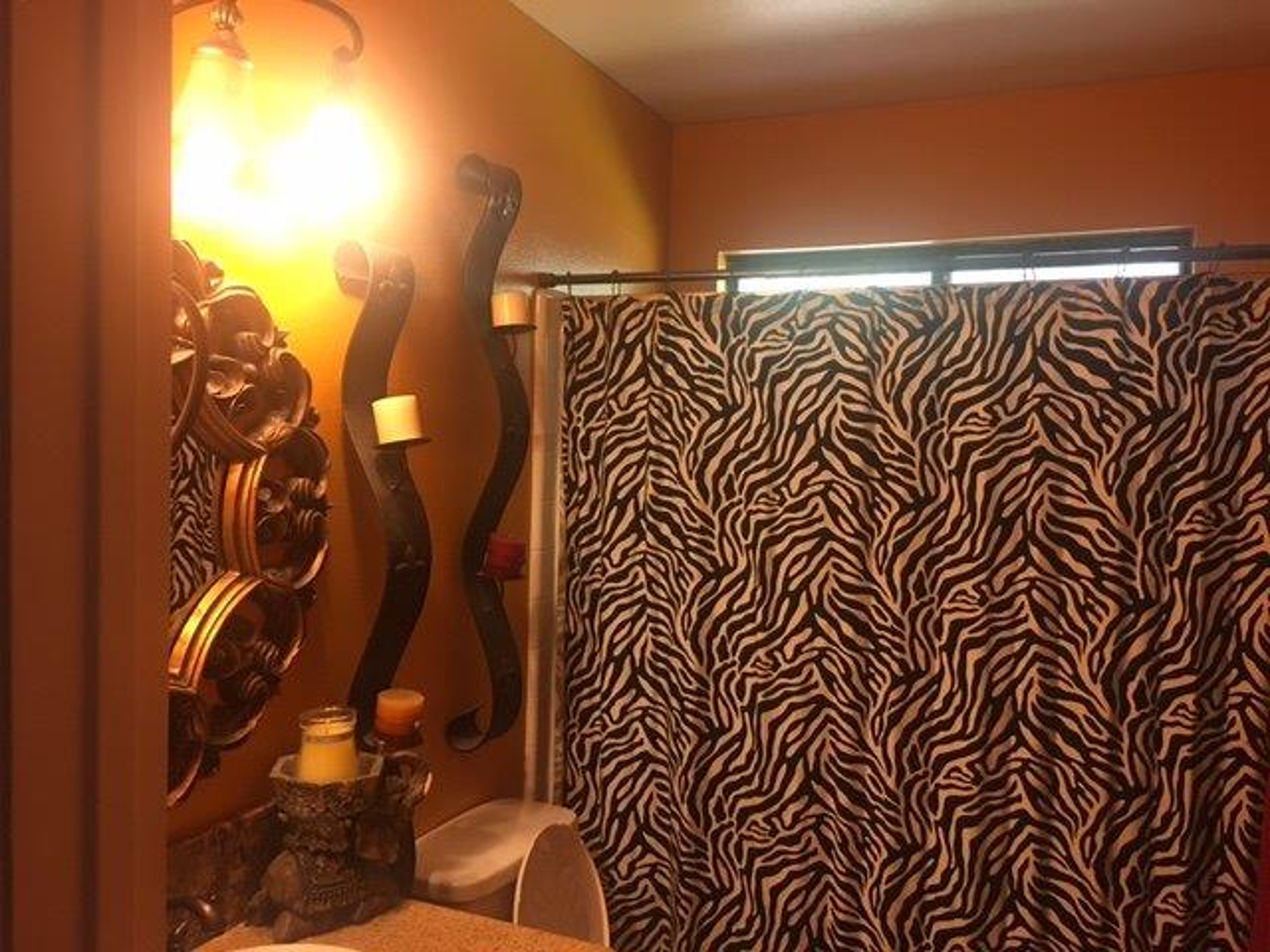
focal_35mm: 29
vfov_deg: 48.2
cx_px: 635
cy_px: 476
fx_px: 1064
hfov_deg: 61.7
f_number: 2.2
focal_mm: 4.15
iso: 100
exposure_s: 1/15
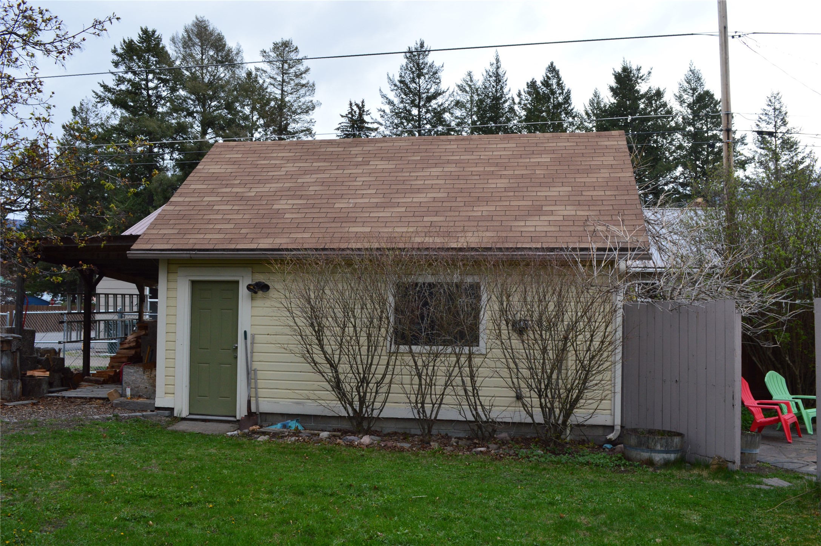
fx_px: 684
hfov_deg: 62.0
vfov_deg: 43.5
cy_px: 273
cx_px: 410
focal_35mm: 30
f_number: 10
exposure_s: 1/160
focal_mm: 20
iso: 400
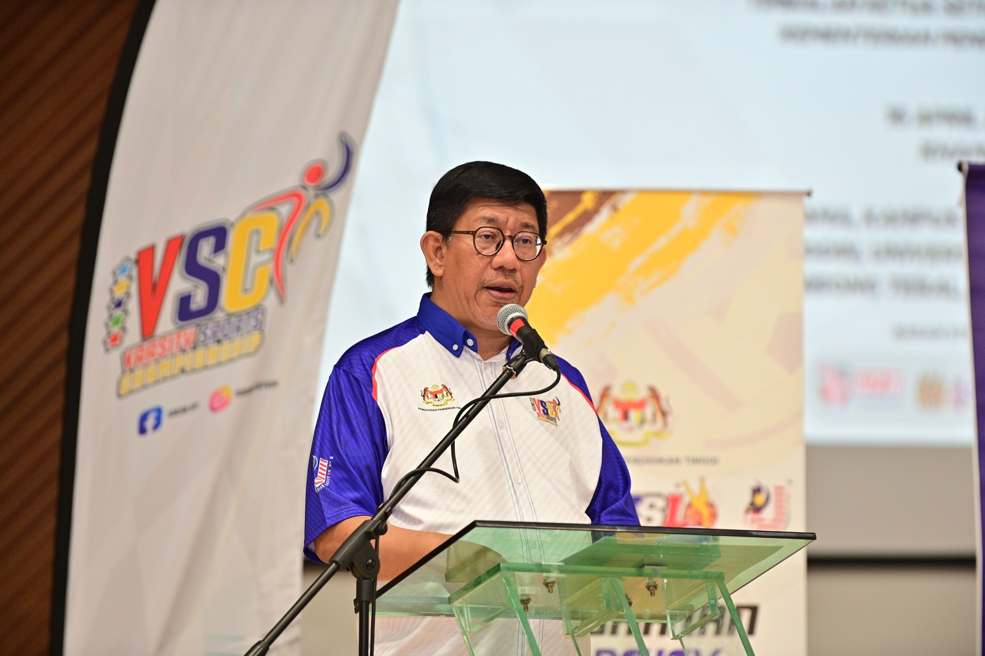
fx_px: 4787
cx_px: 492
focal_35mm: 175
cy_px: 328
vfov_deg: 7.8
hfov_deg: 11.7
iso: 1600
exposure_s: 1/160
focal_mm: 175
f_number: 3.5
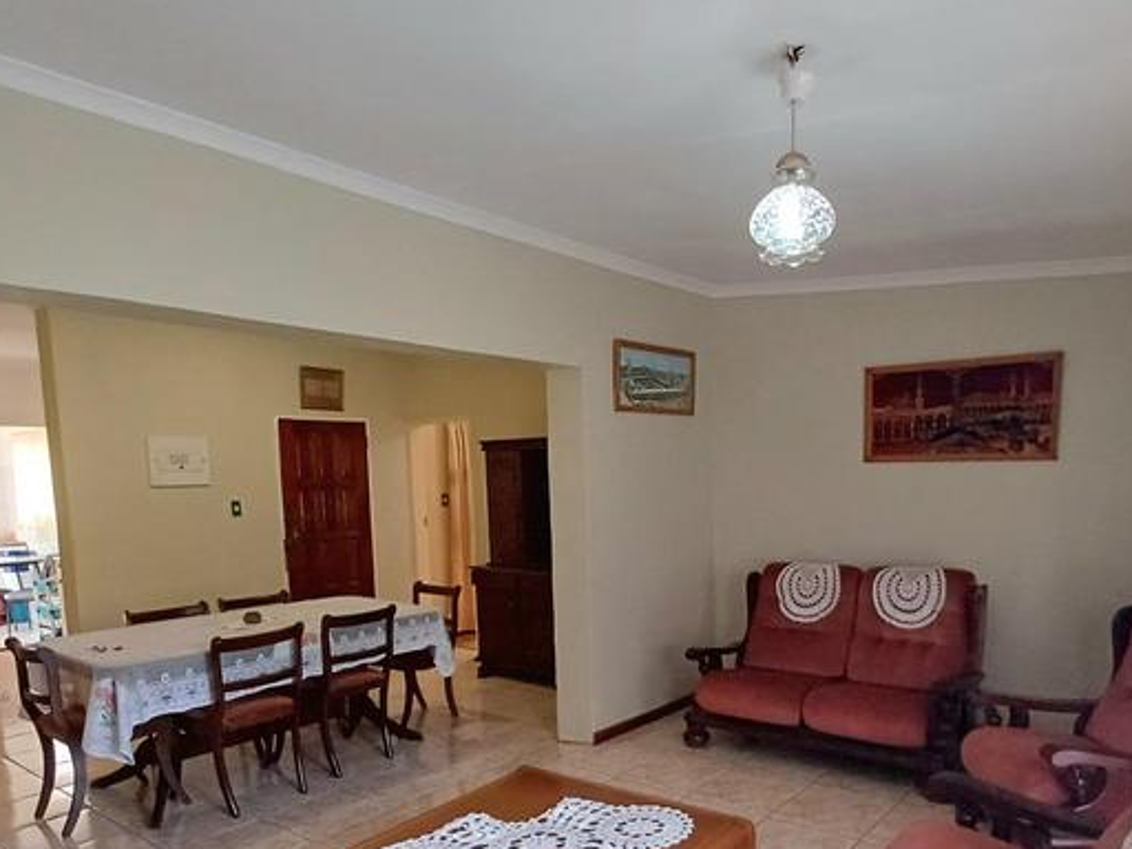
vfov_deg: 53.5
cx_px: 610
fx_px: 818
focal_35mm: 25
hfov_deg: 69.3
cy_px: 584
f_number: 2.2
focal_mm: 1.64
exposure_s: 1/25
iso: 250
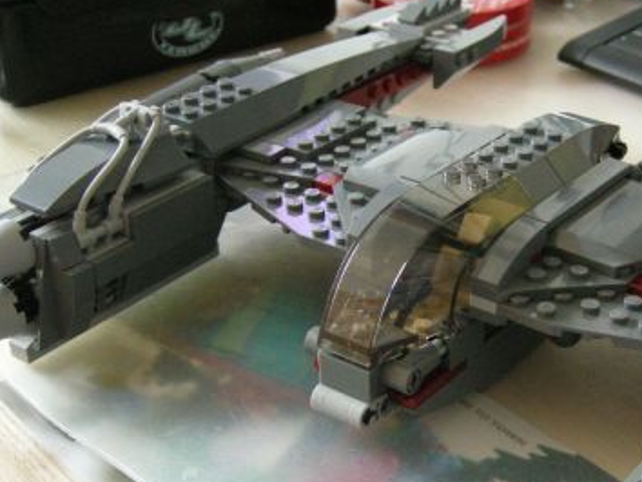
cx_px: 479
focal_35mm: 65
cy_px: 321
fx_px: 1206
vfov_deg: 22.5
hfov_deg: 29.4
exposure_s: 1/60
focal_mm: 7.5
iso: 355
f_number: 2.7
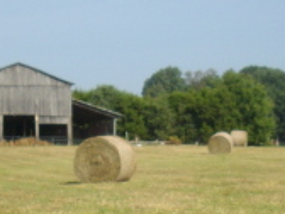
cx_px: 80
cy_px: 151
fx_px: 1161
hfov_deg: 14.0
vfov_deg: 10.5
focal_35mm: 141
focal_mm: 6.2
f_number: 5.6
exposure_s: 1/320
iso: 80
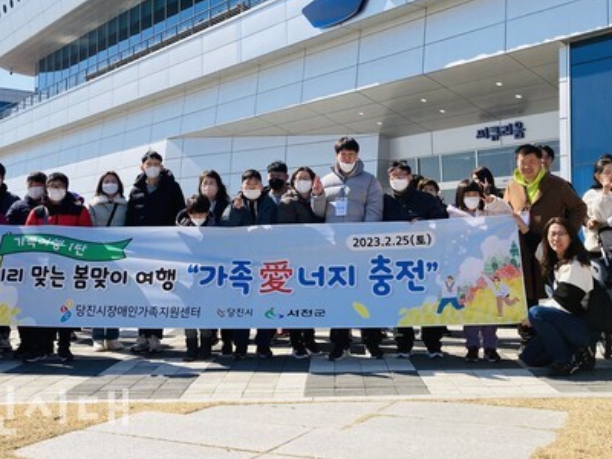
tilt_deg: +9.1
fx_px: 743
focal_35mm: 42
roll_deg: +0.7
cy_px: 118
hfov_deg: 44.8
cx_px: 289
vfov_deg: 33.7
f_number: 1.8
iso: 25
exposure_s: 1/2288
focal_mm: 3.99
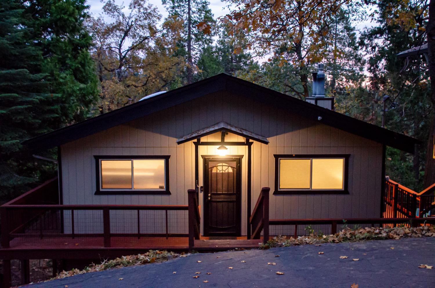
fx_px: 470
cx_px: 218
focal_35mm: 39
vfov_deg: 34.1
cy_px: 144
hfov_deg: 49.6
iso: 3200
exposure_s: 1/40
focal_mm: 26
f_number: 3.8
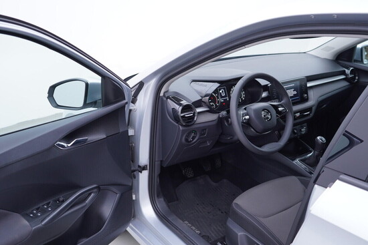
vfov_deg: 36.9
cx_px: 184
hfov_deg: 53.1
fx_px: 368
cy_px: 122
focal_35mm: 36
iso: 125
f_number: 3.2
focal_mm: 24
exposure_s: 1/50
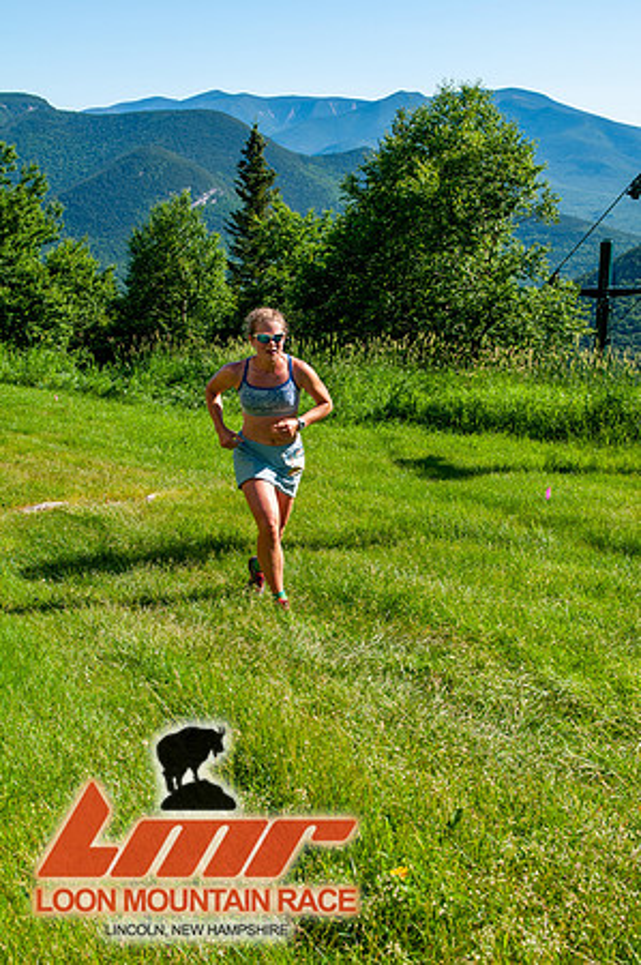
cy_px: 482
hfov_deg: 26.4
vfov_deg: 38.9
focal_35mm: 51
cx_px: 320
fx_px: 1365
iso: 200
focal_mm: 34
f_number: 8
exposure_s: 1/400
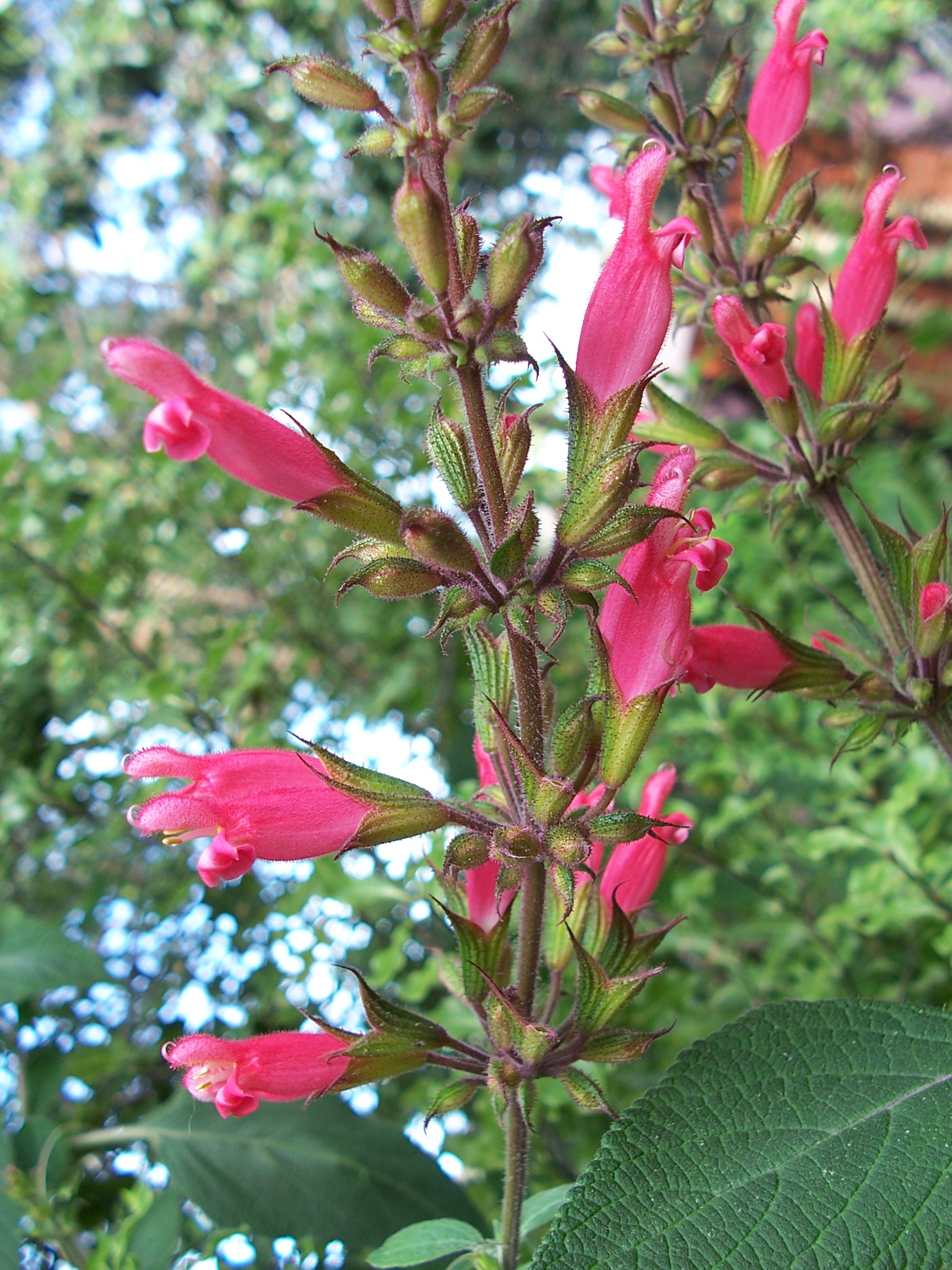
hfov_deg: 40.7
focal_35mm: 35
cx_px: 476
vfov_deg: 52.6
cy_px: 635
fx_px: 1283
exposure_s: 1/90
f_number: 2.8
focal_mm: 6
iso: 80
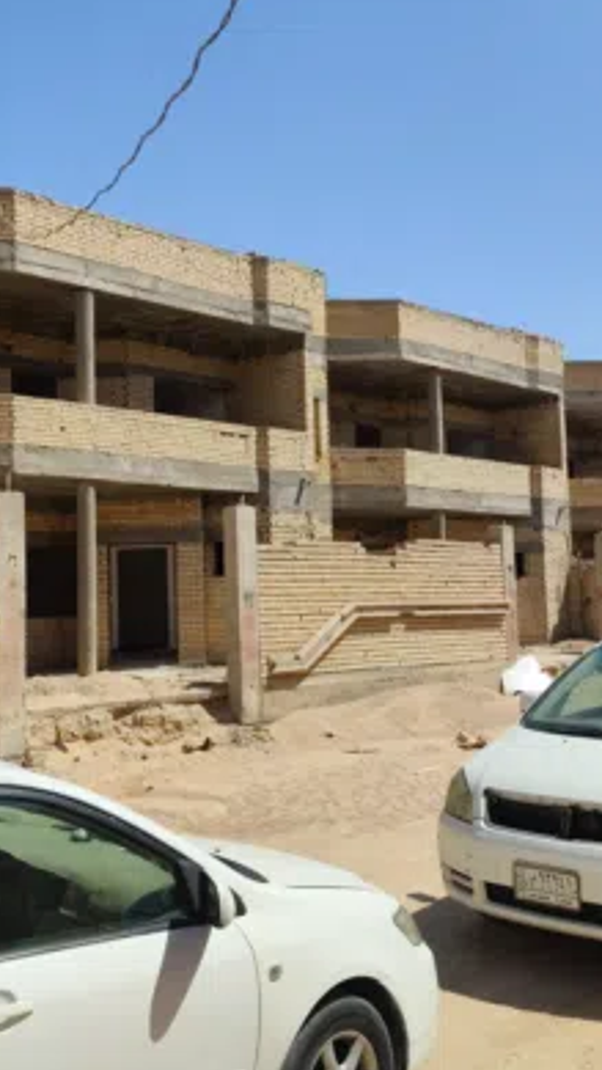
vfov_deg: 54.0
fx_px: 1049
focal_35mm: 37
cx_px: 203
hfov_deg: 31.8
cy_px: 531
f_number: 1.79
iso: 50
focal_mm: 4.71
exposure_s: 1/2492
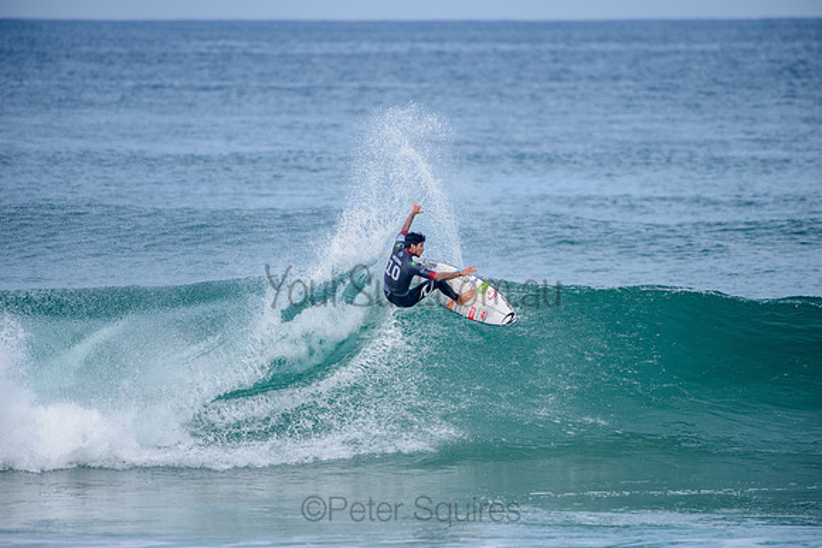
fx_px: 11419
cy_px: 274
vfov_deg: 2.8
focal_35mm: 500
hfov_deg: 4.1
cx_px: 411
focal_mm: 500
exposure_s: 1/2000
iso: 250
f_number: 5.6
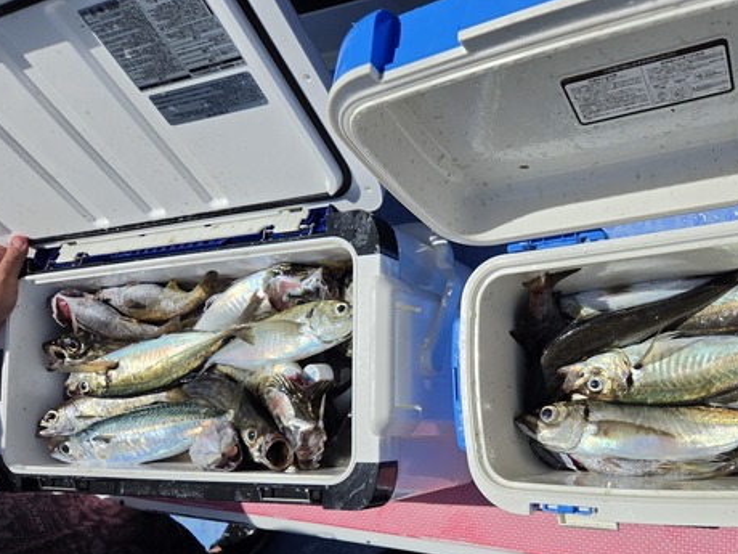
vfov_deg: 43.4
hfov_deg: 56.1
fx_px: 682
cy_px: 382
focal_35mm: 32
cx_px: 465
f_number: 1.8
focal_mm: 5.4
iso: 40
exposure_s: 1/7887
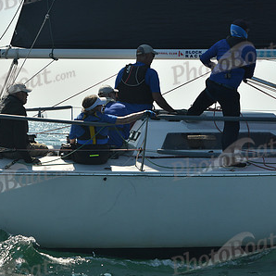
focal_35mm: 116
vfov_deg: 15.0
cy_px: 122
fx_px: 1046
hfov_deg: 15.0
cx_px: 124
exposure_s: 1/640
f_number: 8
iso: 320
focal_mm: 70
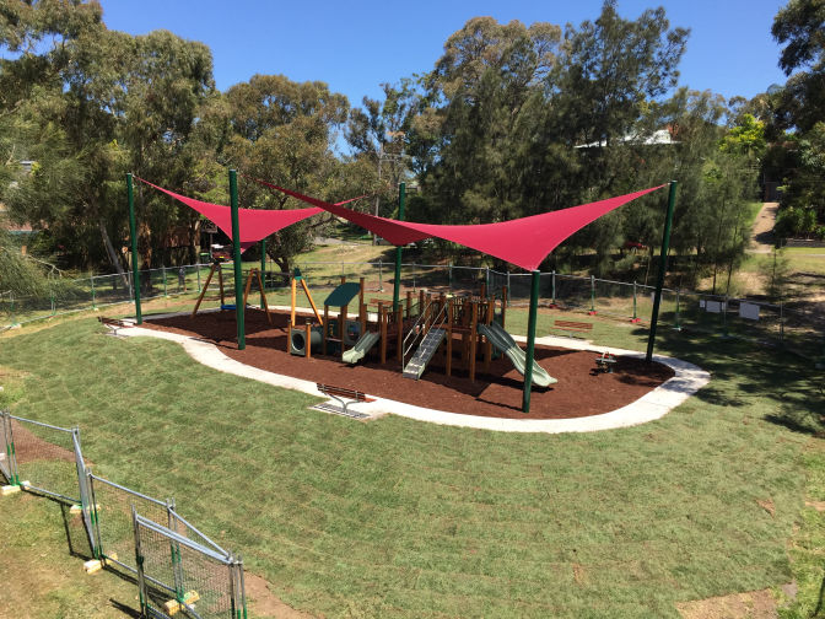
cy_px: 310
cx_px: 412
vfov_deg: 48.2
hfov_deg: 61.7
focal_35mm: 29
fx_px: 691
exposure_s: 1/1130
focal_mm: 4.15
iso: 32
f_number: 2.2
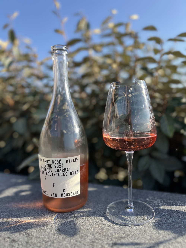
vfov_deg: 67.3
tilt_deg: -2.5
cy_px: 124
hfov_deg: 53.1
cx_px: 93
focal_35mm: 26
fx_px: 186
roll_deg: +1.2
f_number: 1.5
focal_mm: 5.7
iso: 50
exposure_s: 1/1621
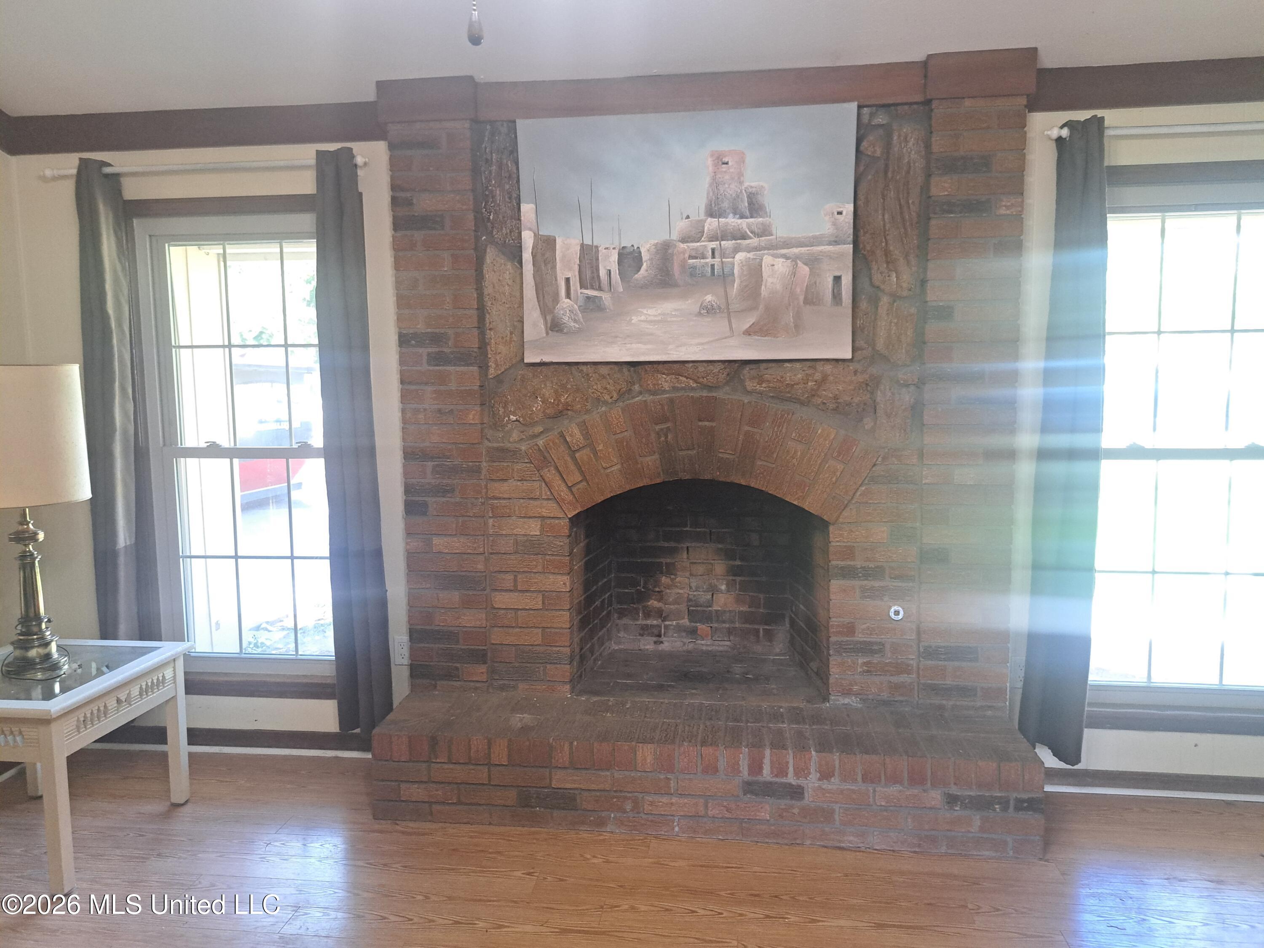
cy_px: 474
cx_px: 632
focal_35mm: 24
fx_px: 876
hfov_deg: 71.6
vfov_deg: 56.8
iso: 200
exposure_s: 1/30
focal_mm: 5.23
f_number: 1.8
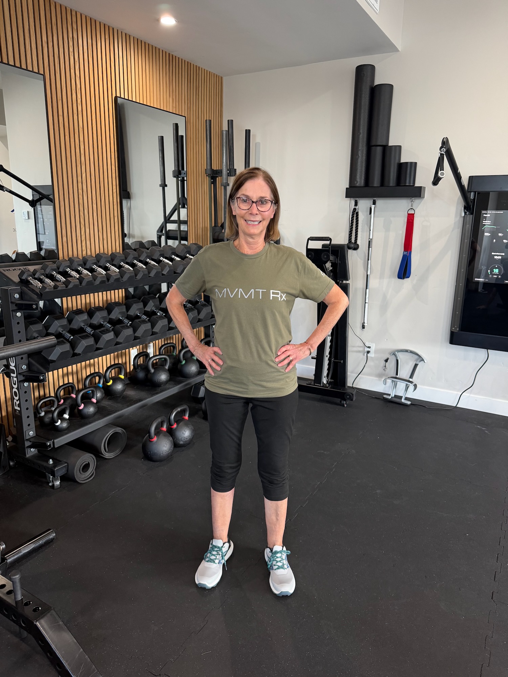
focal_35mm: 24
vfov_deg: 71.6
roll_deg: -1.2
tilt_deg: -15.9
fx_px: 470
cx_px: 254
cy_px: 338
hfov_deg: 56.8
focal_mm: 6.76
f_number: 1.78
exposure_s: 1/60
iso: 250
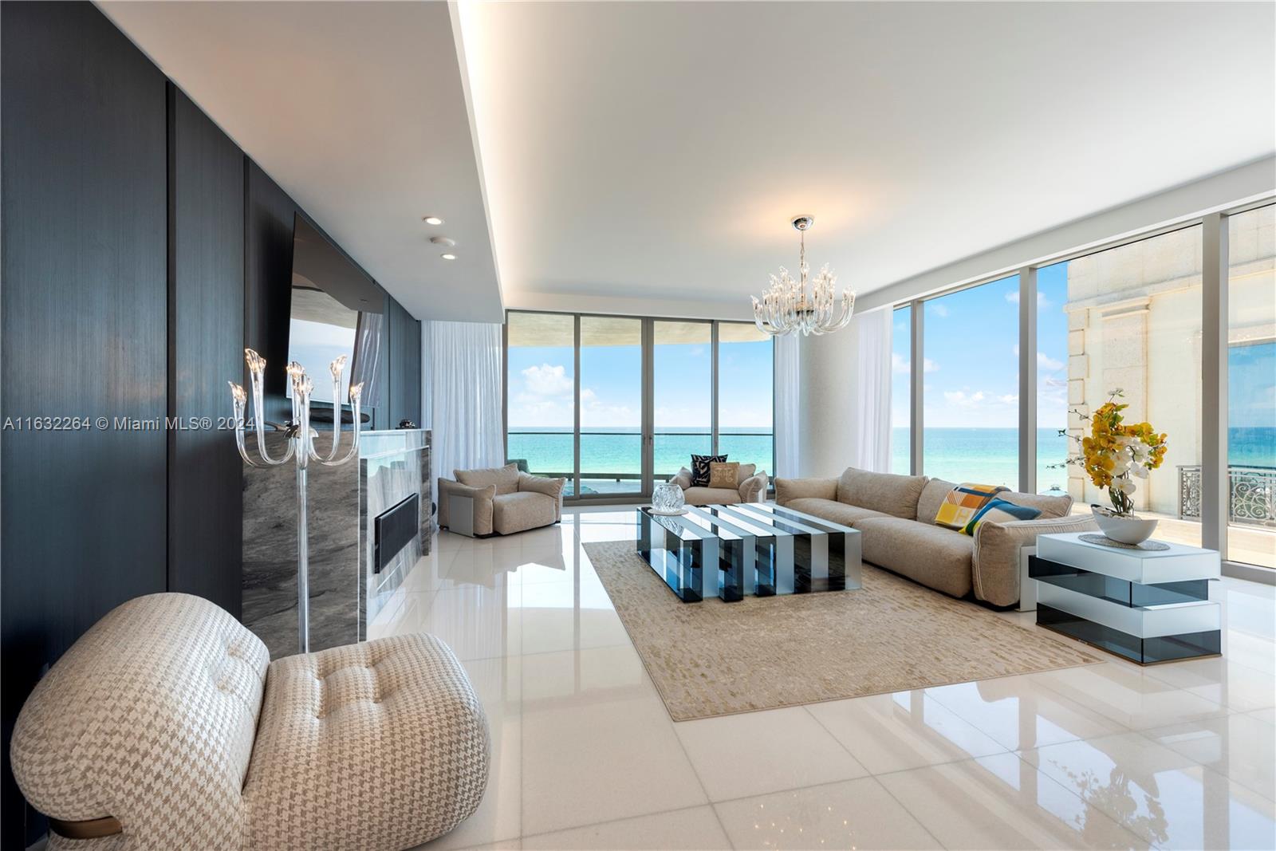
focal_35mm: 14
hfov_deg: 104.2
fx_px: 496
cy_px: 426
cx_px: 638
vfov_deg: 81.2
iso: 400
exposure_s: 1/100
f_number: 9
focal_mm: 14
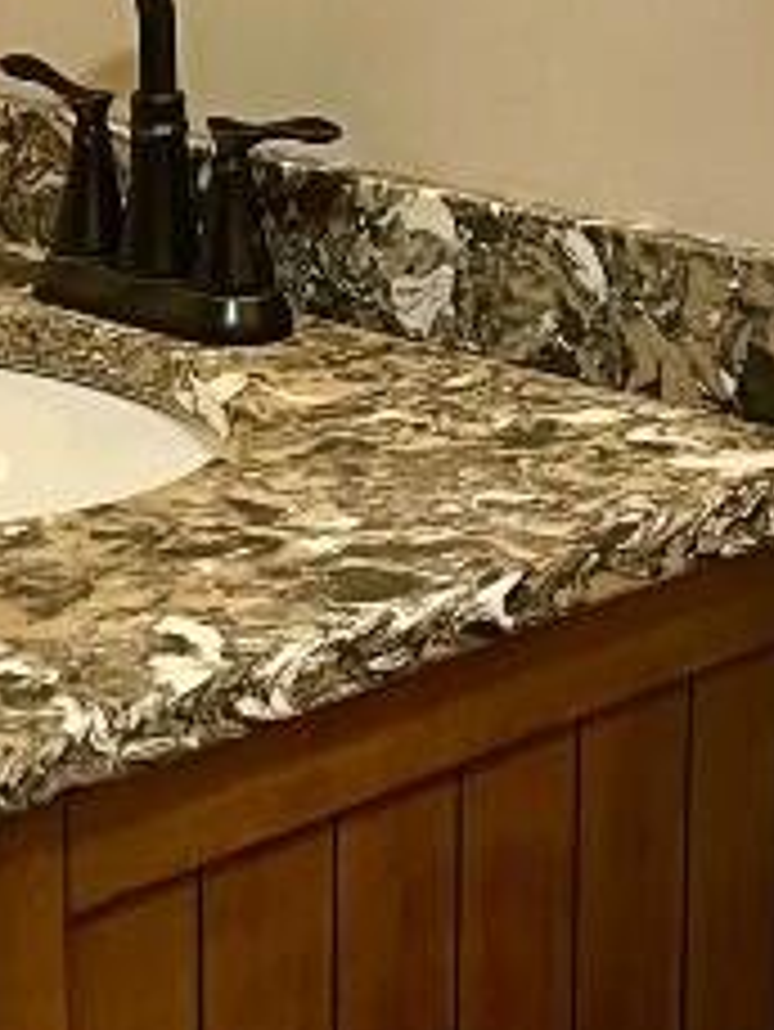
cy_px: 198
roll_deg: +0.3
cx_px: 36
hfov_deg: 10.8
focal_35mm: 136
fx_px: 4051
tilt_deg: -14.2
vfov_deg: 14.4
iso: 125
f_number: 1.6
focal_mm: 5.1
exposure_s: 1/60
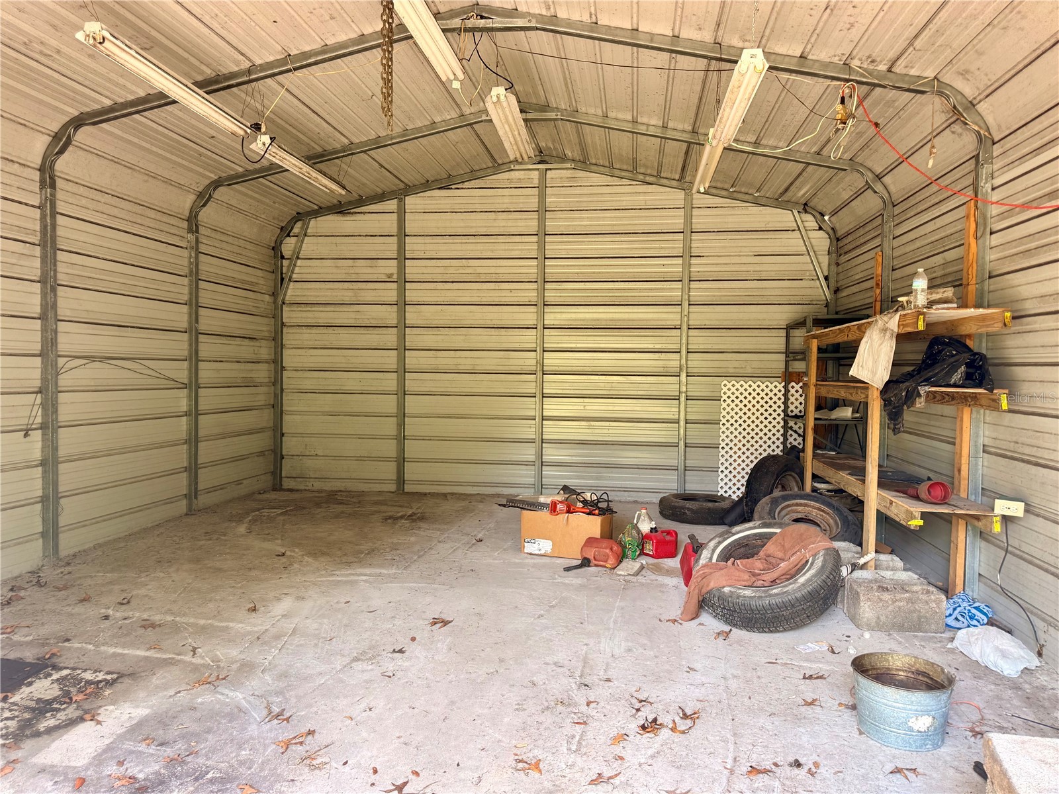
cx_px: 530
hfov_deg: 71.6
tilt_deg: -0.7
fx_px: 734
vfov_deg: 56.8
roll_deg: -0.5
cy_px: 397
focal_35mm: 24
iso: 125
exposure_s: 1/201
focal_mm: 6.76
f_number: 1.78
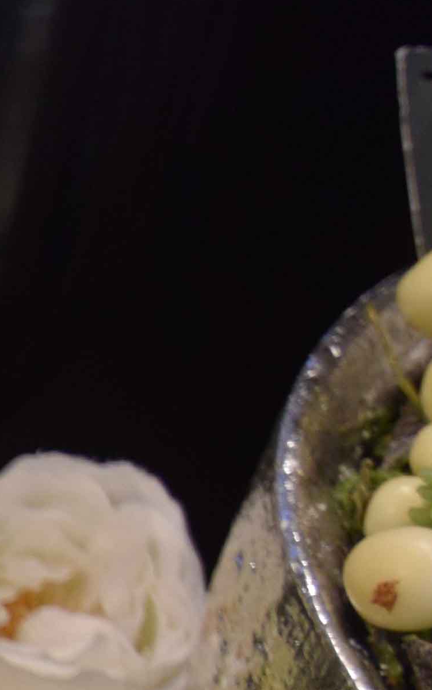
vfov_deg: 16.8
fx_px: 2157
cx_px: -762
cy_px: 980
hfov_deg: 9.5
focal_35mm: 115
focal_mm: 15
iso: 800
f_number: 4
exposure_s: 1/60
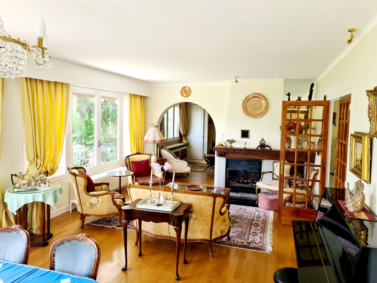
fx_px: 283
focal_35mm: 26
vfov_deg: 53.1
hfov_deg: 67.3
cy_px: 142
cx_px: 188
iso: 50
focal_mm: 5.4
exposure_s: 1/101
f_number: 1.8
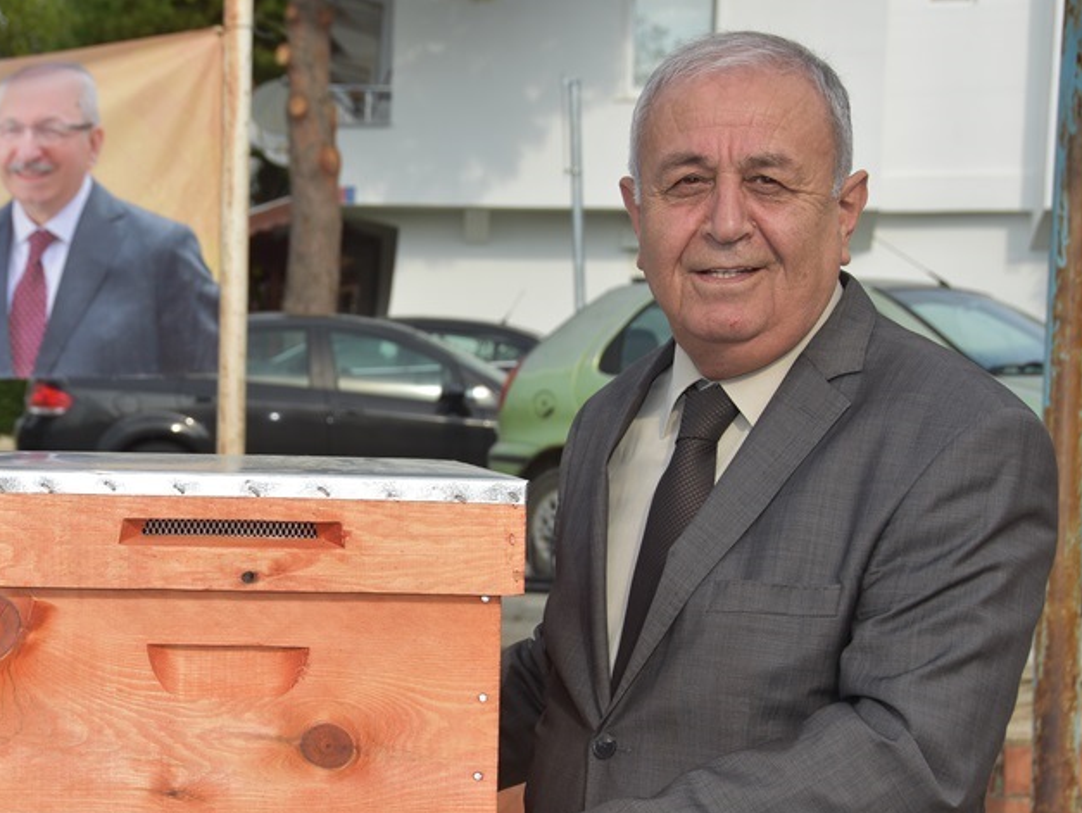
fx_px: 3534
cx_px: 217
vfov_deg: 13.1
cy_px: 476
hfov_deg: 17.3
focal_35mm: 113
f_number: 8
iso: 100
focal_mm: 48
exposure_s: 1/250
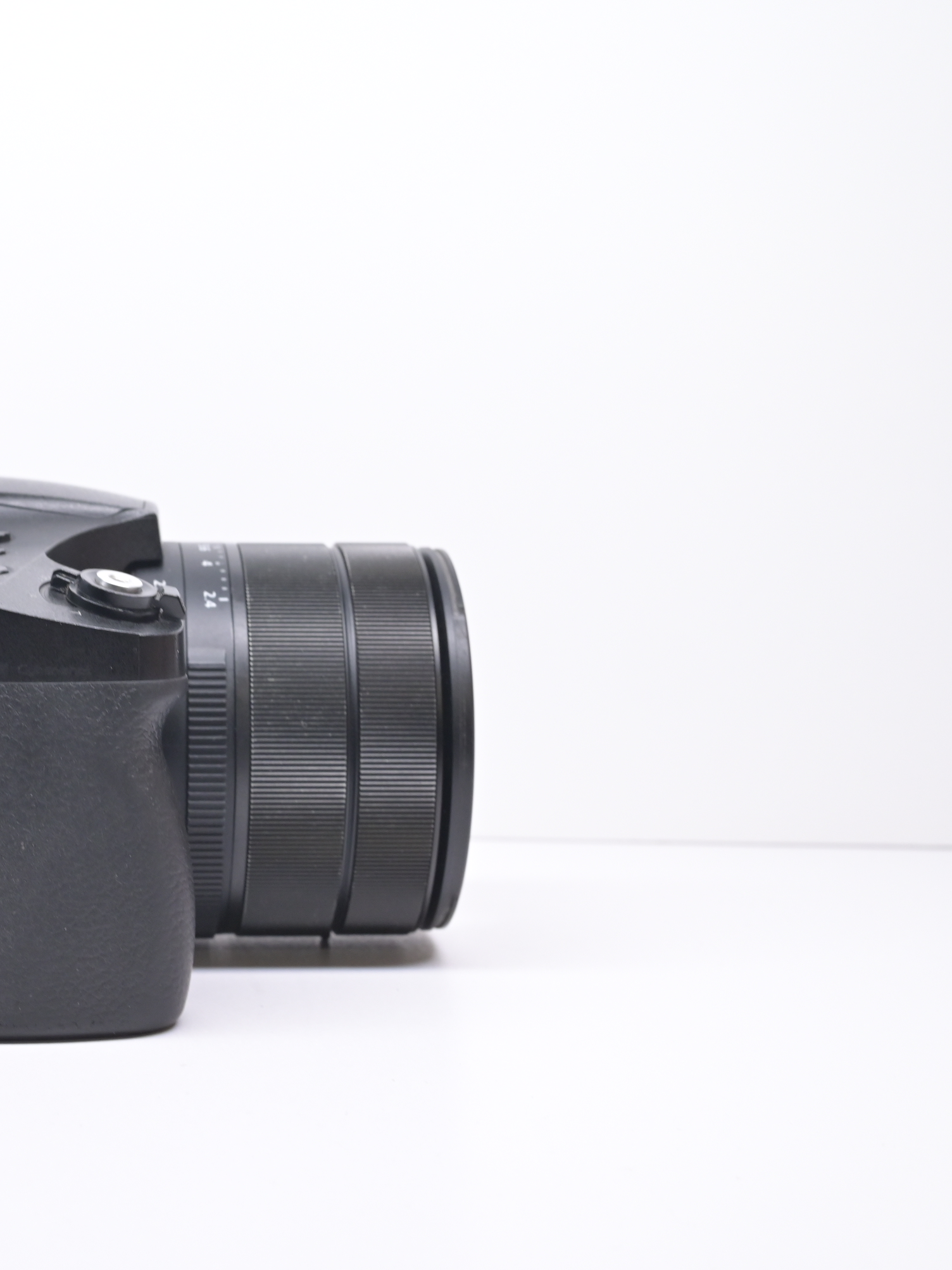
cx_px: 160
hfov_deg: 24.7
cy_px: 637
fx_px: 2127
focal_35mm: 58
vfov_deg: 33.2
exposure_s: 1/60
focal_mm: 40
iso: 1250
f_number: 10
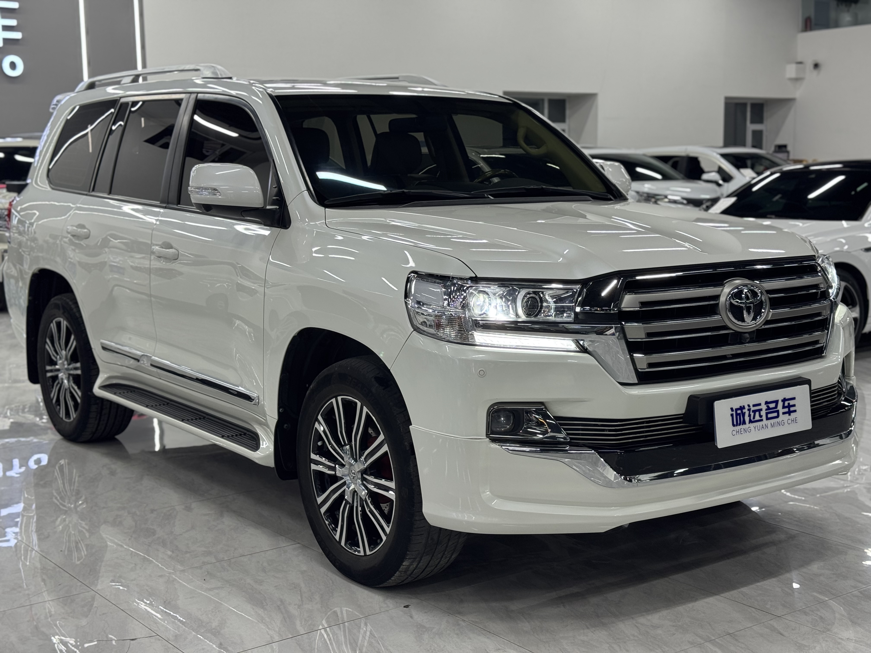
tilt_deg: -7.9
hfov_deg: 39.7
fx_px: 1208
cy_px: 326
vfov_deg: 30.3
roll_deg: +0.9
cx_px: 436
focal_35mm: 48
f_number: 1.78
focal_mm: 6.76
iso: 80
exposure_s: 1/100
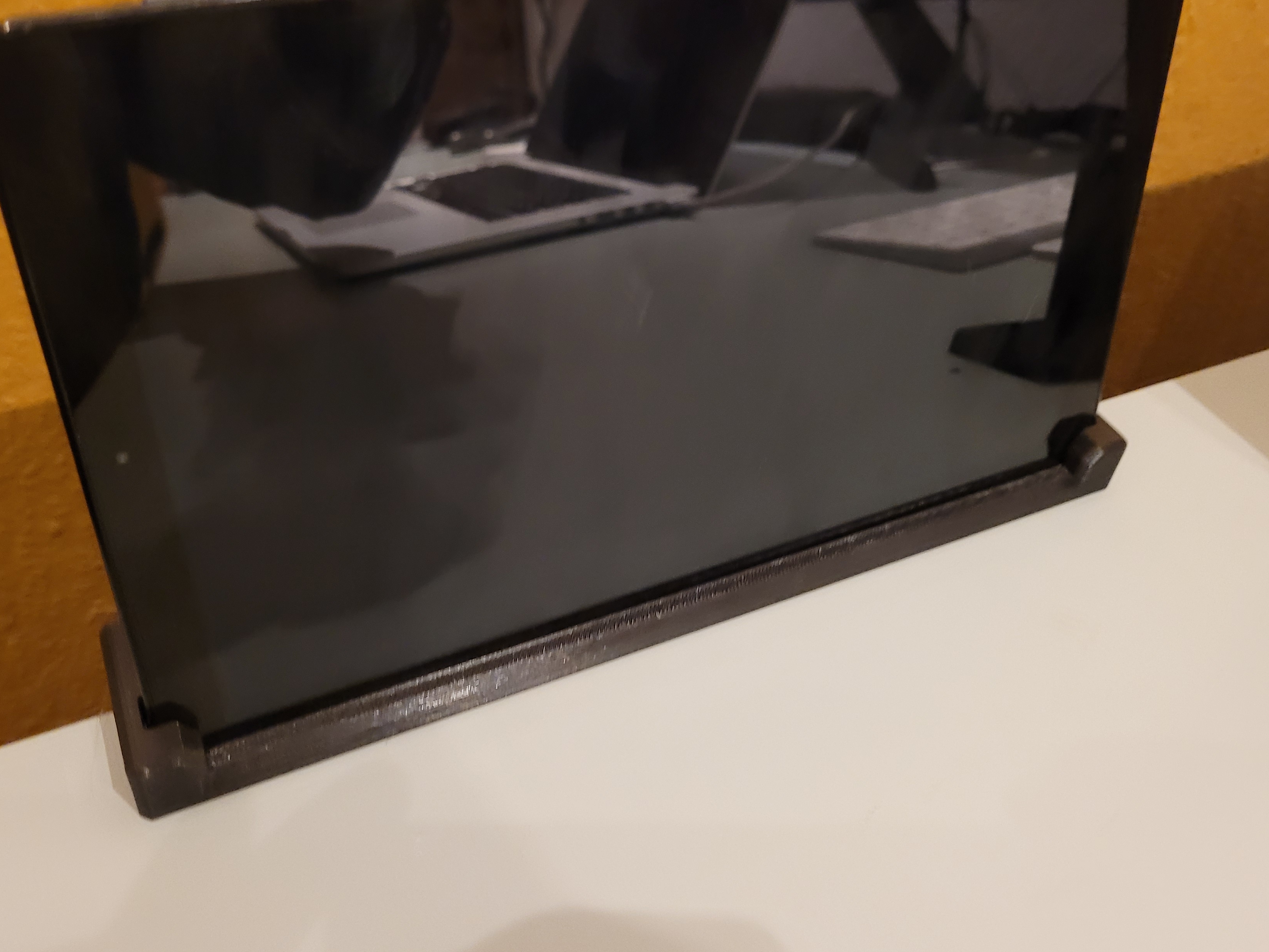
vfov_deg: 44.0
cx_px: 599
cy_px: 394
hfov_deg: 56.8
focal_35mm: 32
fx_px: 1173
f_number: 1.8
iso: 640
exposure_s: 1/50
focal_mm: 5.4
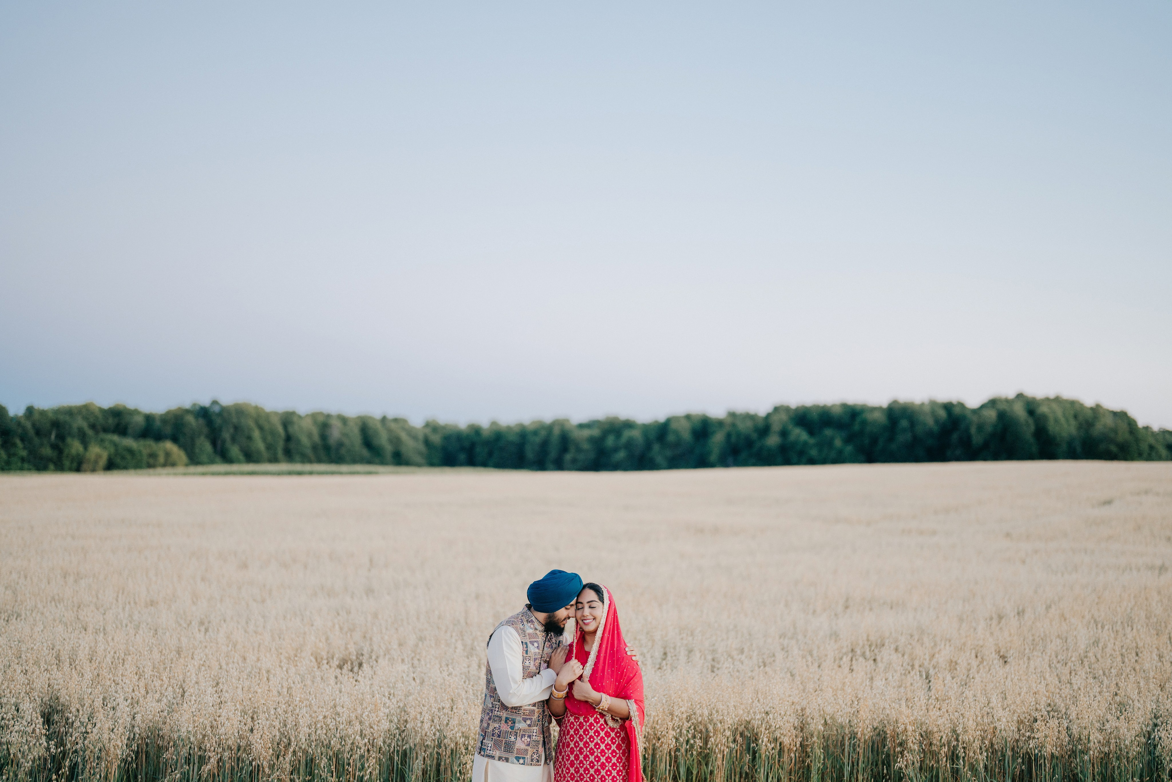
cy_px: 391
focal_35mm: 50
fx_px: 1628
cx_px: 586
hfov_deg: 39.6
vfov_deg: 27.0
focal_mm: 50
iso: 200
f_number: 1.2
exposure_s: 1/200
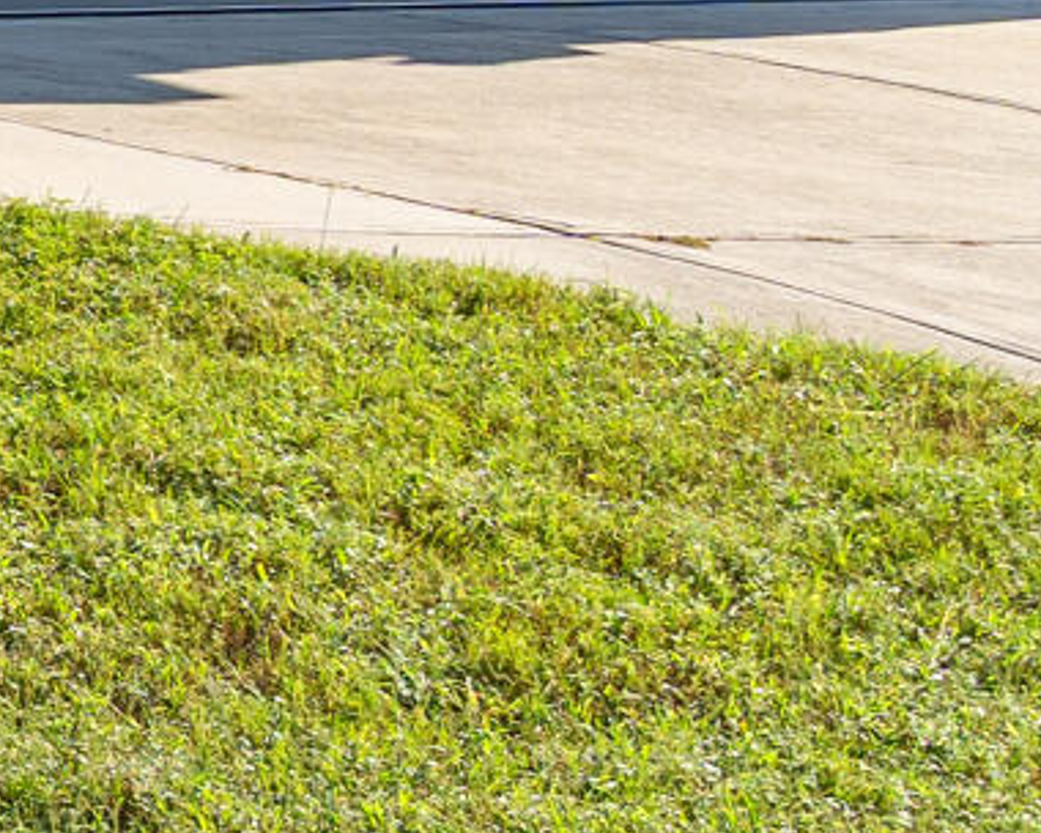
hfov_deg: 8.7
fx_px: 5484
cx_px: -2211
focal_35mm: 178
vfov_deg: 8.4
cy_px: -636
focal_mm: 24
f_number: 6.3
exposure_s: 1/200
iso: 160
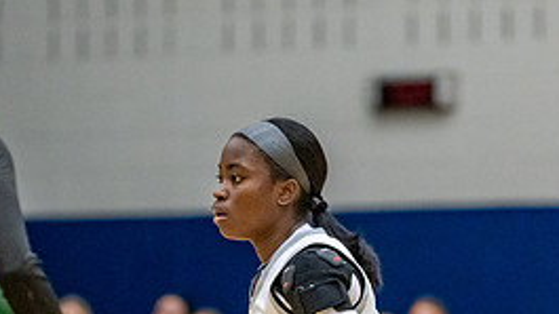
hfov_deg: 5.1
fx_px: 6299
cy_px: 369
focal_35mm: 425
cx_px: 343
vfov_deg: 2.9
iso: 2500
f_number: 2.8
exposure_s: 1/1000
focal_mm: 150
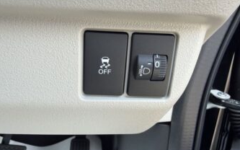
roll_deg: -0.2
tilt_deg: -21.9
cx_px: 125
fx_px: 190
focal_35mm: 29
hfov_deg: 64.6
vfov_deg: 43.1
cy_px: 71
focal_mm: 2.22
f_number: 2.2
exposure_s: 1/121
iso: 125
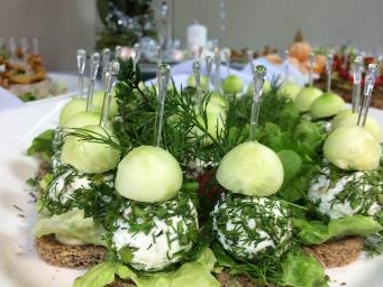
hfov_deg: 53.9
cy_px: 150
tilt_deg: -14.7
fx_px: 376
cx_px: 193
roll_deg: -1.8
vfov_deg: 41.8
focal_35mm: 34
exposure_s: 1/33
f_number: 2.2
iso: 160
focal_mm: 4.15
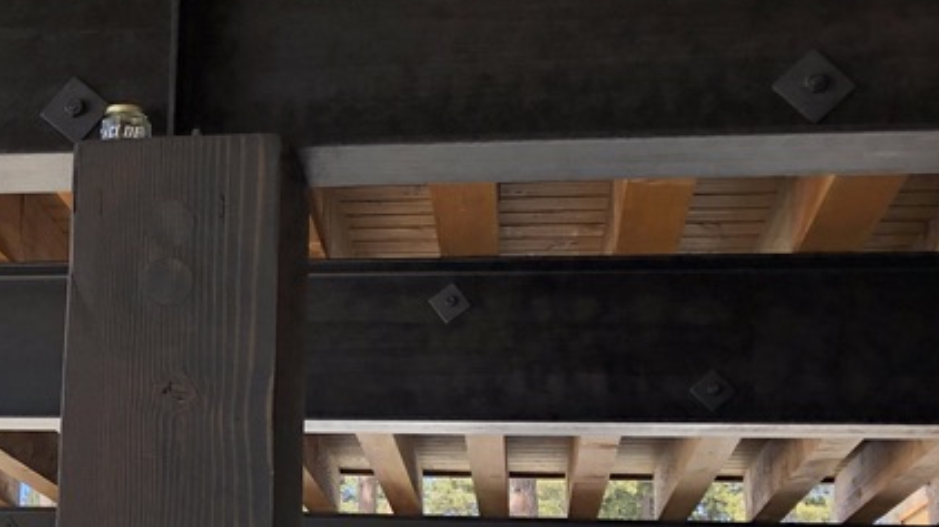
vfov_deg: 16.3
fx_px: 1842
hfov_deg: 27.7
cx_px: 116
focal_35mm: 74
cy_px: 325
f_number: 1.8
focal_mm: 4
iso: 20
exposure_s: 1/571
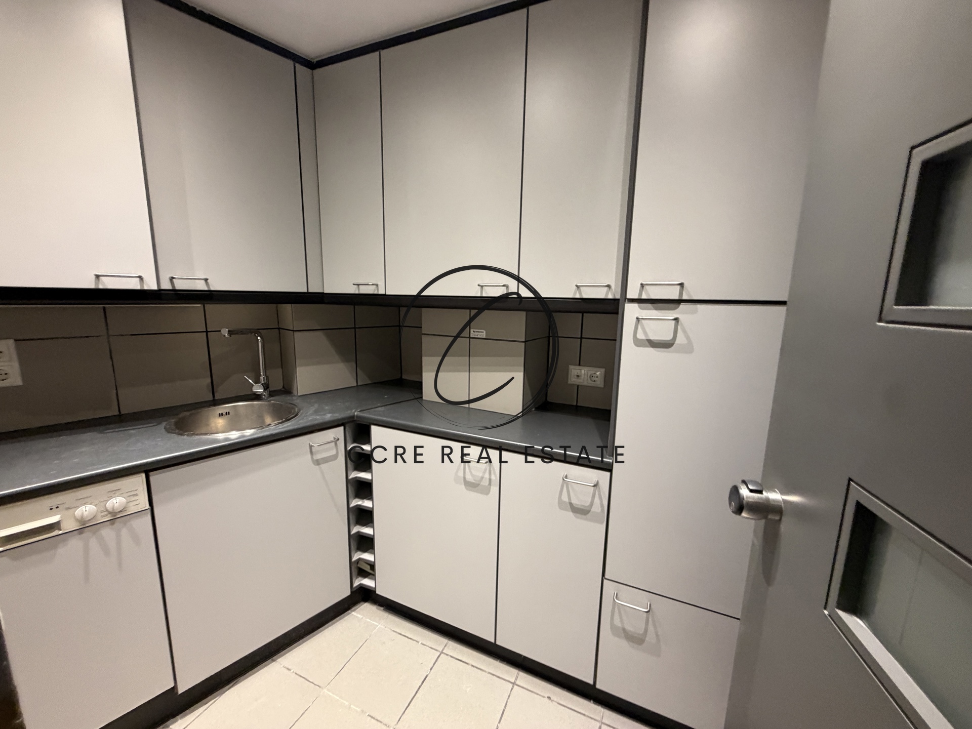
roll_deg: -0.3
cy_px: 364
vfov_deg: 85.7
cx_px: 486
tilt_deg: -11.1
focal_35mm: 14
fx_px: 393
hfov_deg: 102.1
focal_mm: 2.22
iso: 320
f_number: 2.2
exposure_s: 1/50
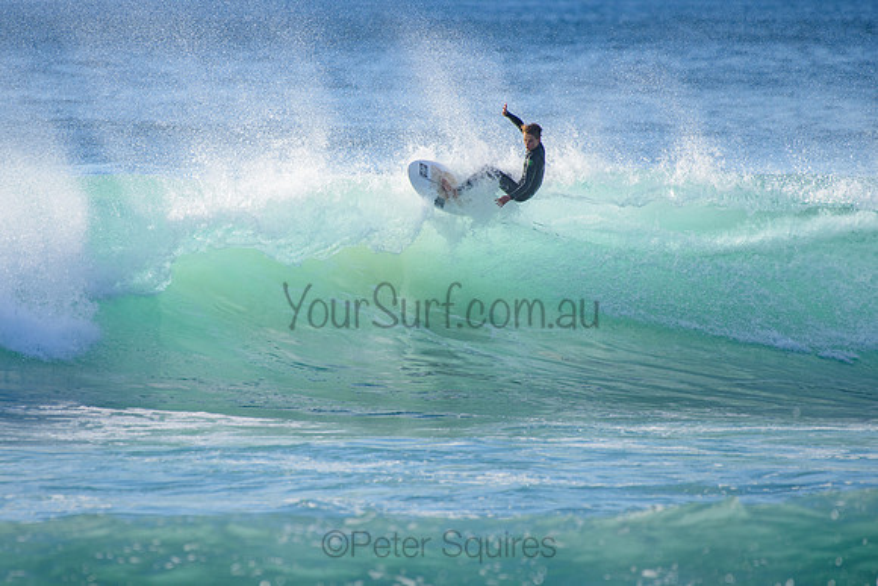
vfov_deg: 2.2
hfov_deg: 3.4
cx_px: 353
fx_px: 14962
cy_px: 239
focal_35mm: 613
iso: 560
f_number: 5.6
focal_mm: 500
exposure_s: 1/2000
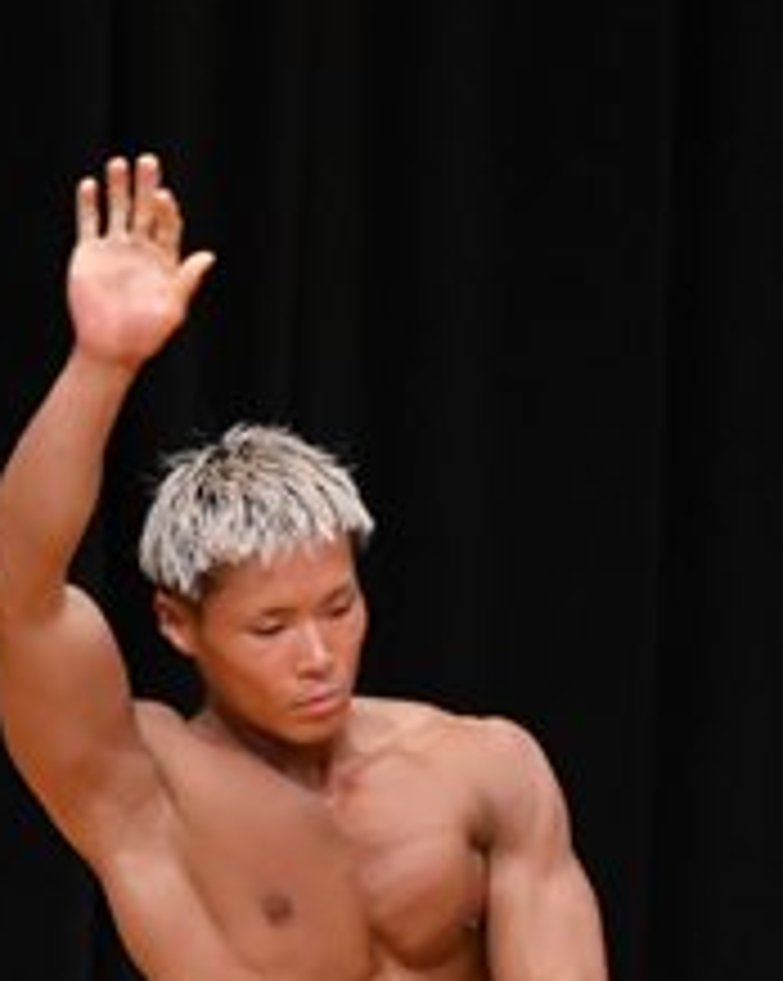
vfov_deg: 2.1
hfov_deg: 1.7
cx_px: 457
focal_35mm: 901
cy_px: 1156
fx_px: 26136
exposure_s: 1/400
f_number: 5.6
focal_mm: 180
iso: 3200
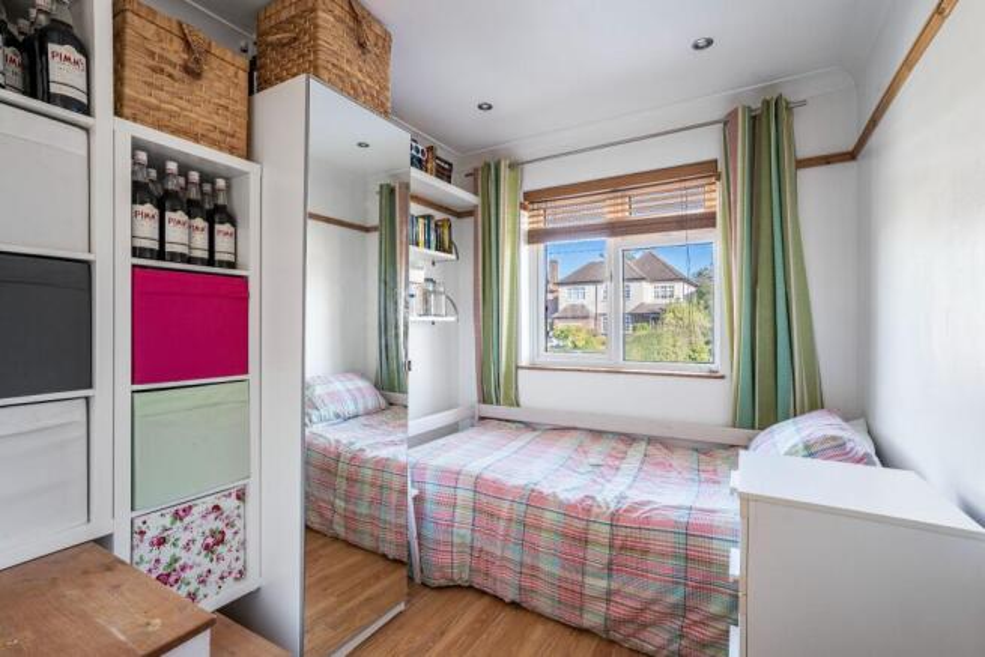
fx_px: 438
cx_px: 492
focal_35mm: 16
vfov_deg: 73.8
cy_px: 328
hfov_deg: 96.7
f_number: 9
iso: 400
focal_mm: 16
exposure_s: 1/4
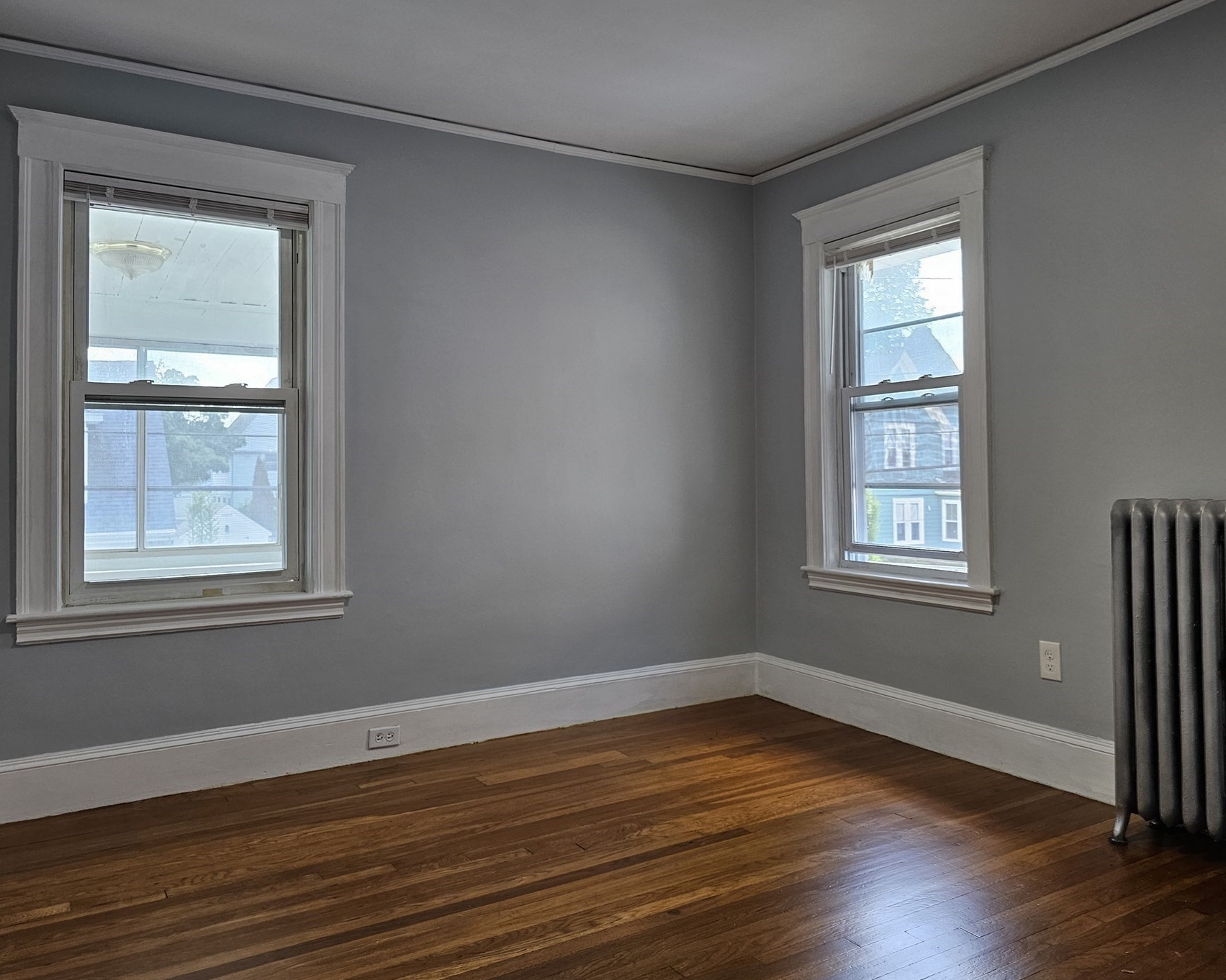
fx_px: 980
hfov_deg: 63.9
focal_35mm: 27
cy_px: 443
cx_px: 676
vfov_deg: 53.1
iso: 100
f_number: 1.7
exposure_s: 1/120
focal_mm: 6.3
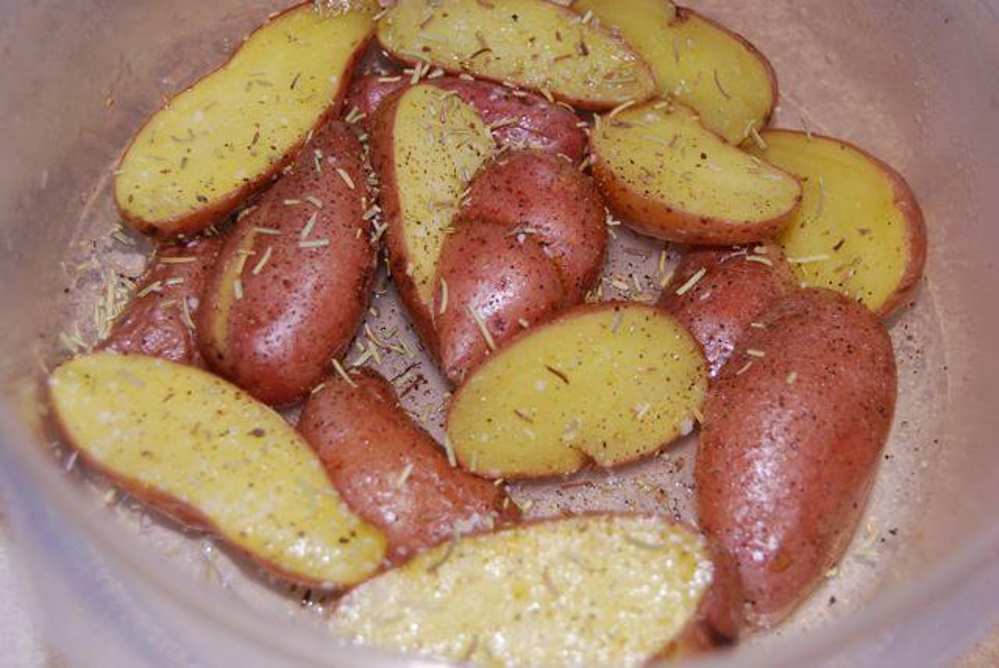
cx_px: 500
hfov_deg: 33.4
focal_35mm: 60
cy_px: 334
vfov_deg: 22.7
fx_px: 1666
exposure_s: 1/60
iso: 200
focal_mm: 40
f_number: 5
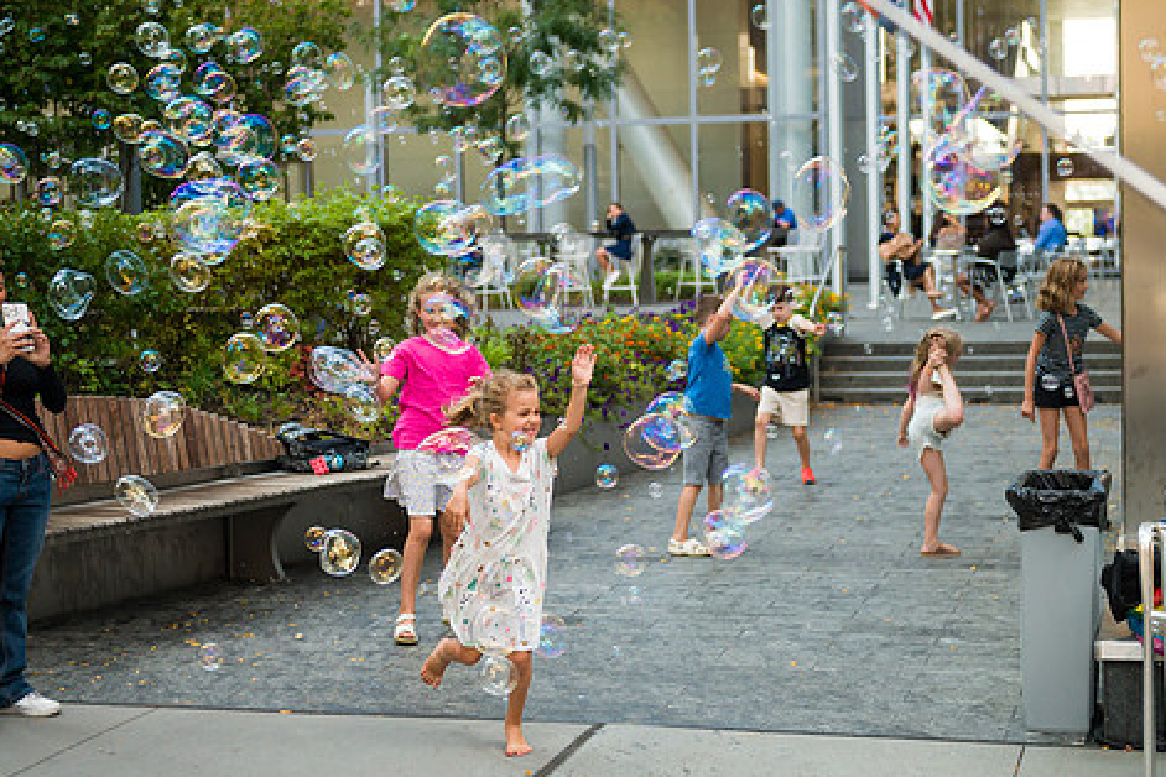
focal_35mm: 64
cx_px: 678
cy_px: 364
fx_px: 2073
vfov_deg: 21.2
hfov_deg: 31.4
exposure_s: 1/1600
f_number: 3.2
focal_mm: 52
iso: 800
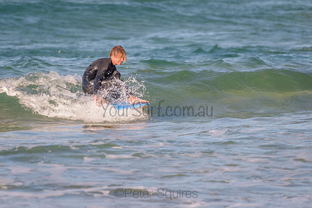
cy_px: 99
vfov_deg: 2.2
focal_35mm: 613
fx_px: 5317
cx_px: 121
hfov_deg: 3.4
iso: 320
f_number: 5.6
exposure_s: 1/2000
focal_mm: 500
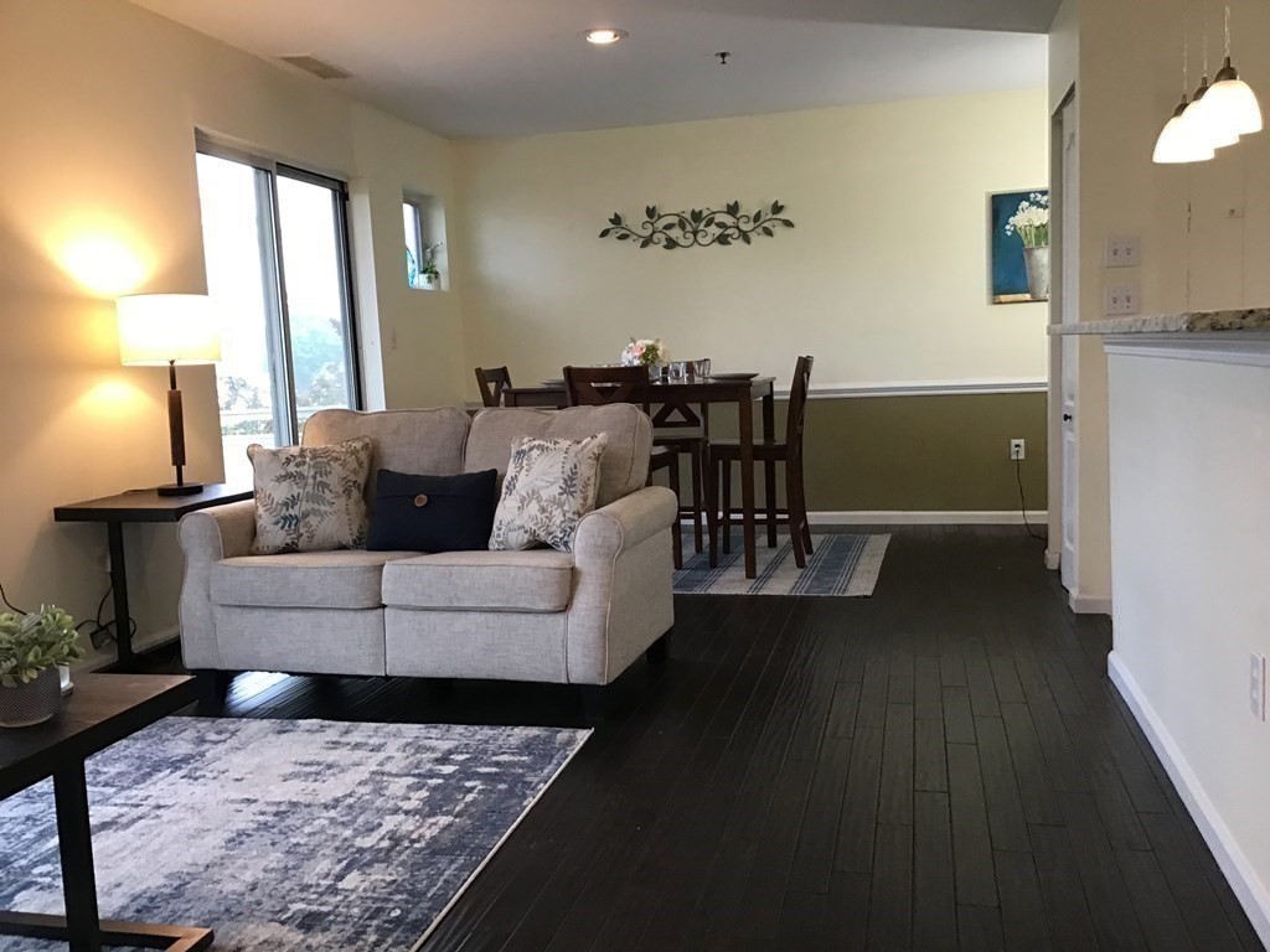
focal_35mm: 31
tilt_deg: -5.2
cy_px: 476
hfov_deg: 58.4
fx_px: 1137
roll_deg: +3.8
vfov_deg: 45.4
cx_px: 635
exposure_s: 1/30
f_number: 2.4
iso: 100
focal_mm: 3.3
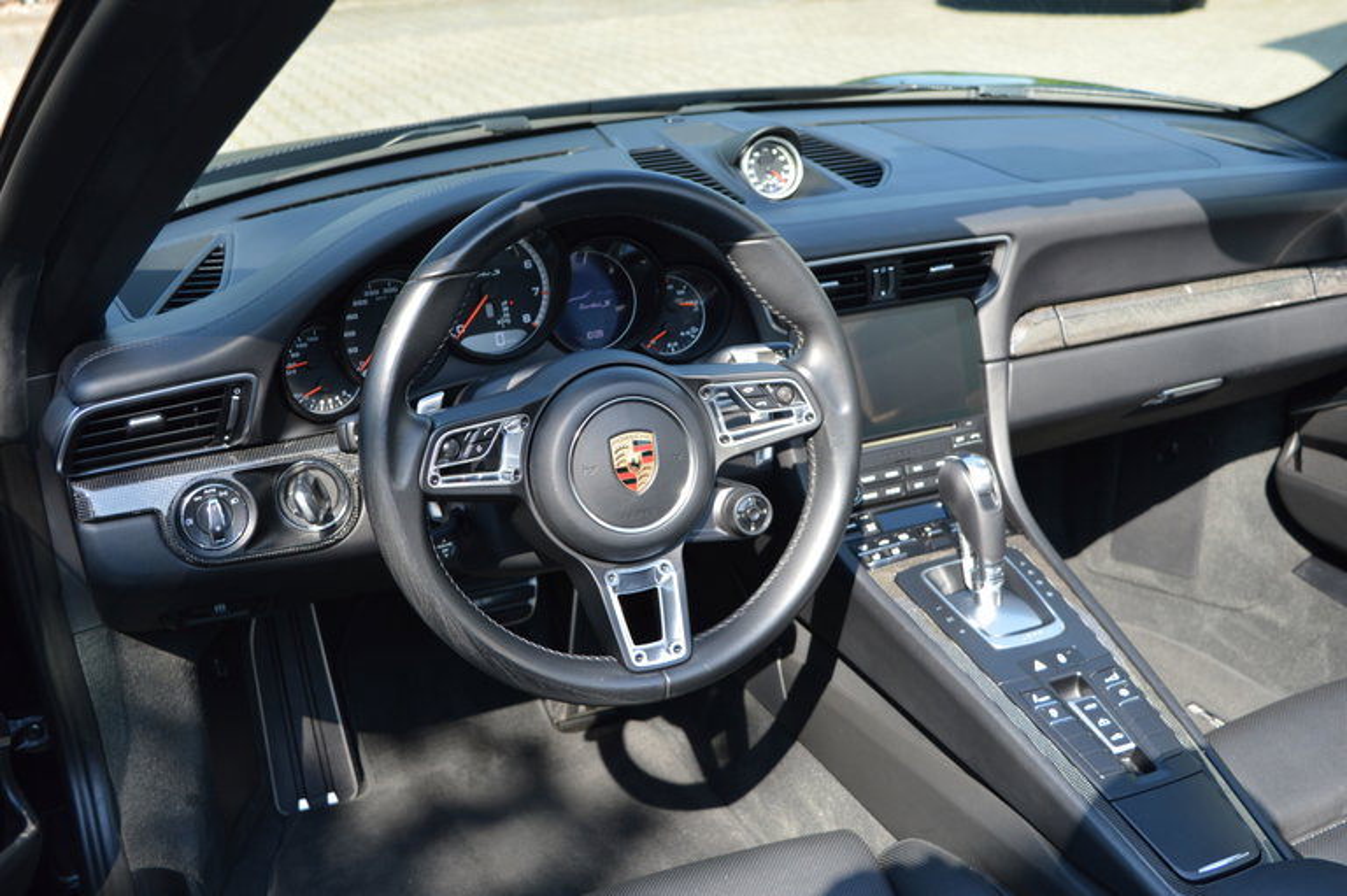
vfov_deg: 33.0
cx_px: 674
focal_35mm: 40
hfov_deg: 48.0
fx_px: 1514
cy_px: 448
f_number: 5.6
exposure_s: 1/125
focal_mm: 27
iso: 160
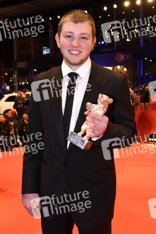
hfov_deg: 36.8
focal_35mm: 36
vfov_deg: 53.2
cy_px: 117
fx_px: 234
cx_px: 78
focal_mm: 24
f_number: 5
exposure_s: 1/125
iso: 1250
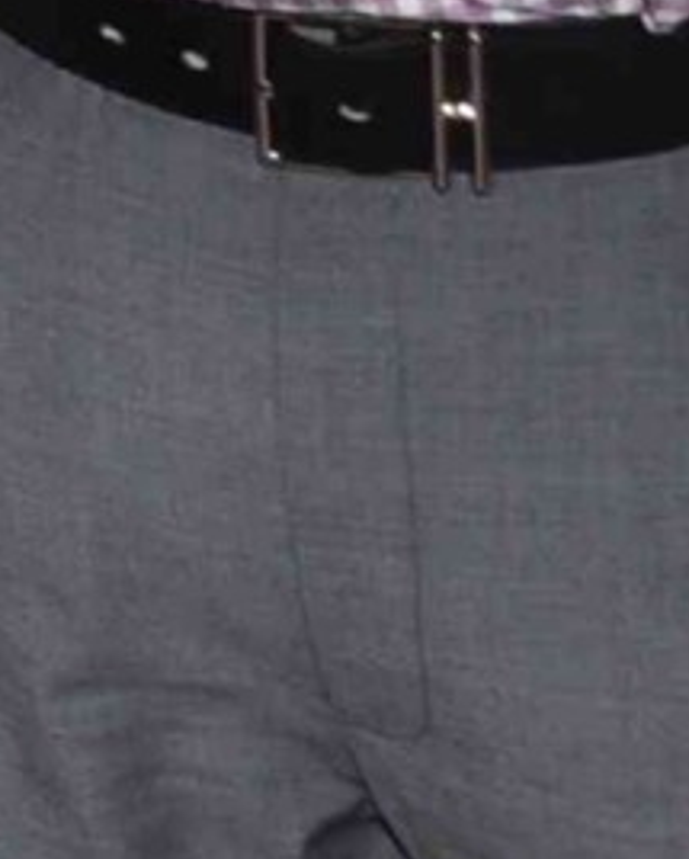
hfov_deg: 5.1
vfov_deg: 6.5
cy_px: -1157
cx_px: -1436
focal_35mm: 284
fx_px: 7227
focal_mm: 24
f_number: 7.1
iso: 400
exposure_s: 1/160
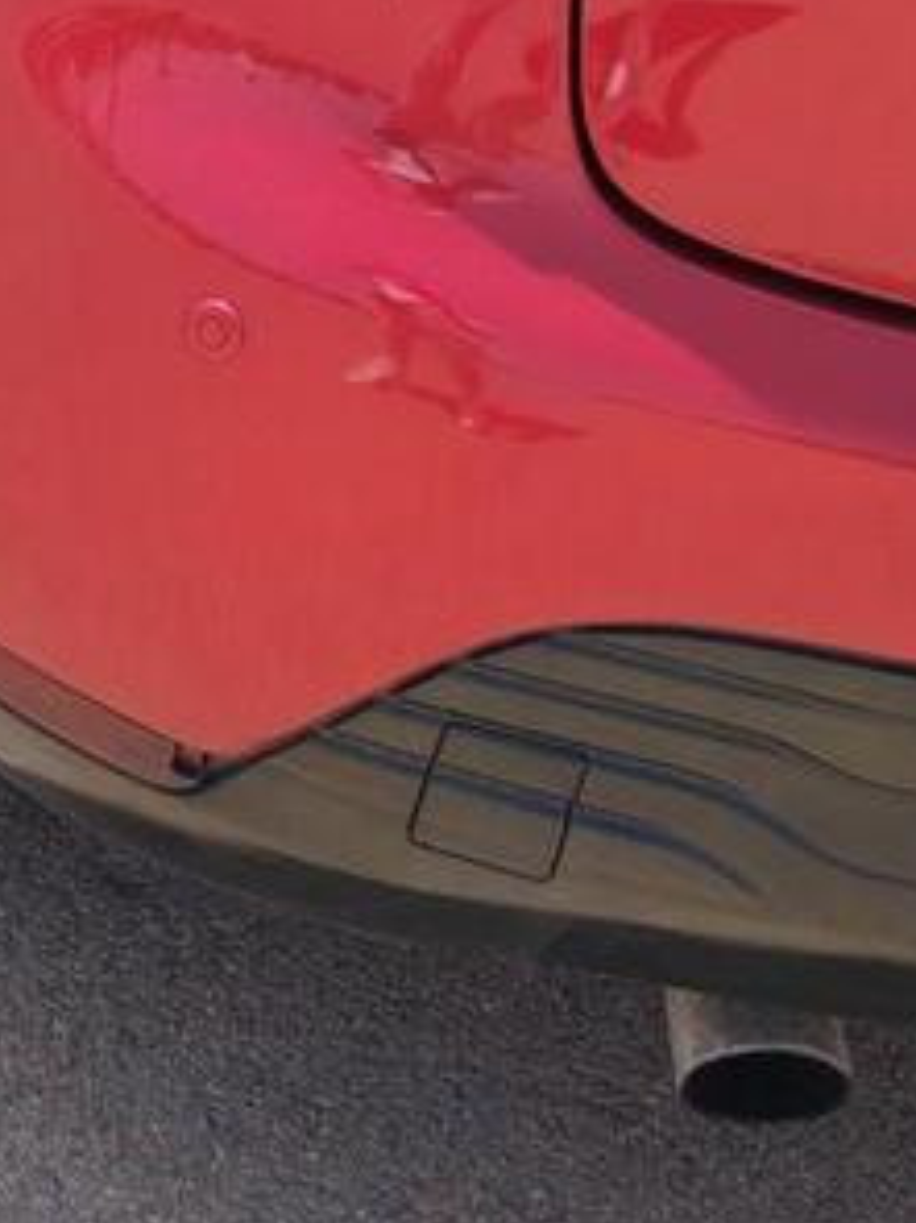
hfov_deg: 14.0
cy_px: -338
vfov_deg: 17.5
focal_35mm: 106
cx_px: 464
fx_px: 3743
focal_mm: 5.25
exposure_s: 1/615
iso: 100
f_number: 1.75
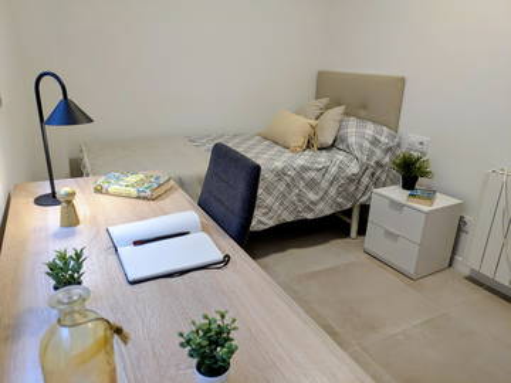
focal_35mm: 25
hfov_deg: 69.4
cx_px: 256
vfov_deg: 54.9
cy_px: 192
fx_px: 369
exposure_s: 1/25
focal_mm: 5.43
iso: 74
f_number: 1.89
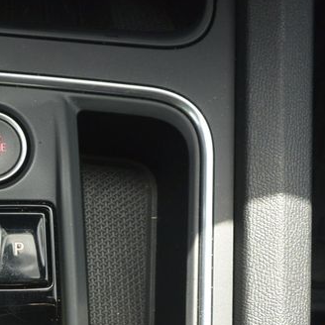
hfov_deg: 21.8
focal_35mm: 77
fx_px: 818
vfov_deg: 21.8
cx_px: 15
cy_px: 312
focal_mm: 11
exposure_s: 1/250
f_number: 4
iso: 180
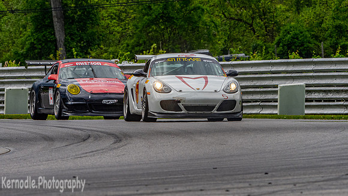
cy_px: 38
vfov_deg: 1.5
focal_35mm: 801
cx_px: 156
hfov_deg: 2.7
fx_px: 7392
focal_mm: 300
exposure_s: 1/1250
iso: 400
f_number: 8
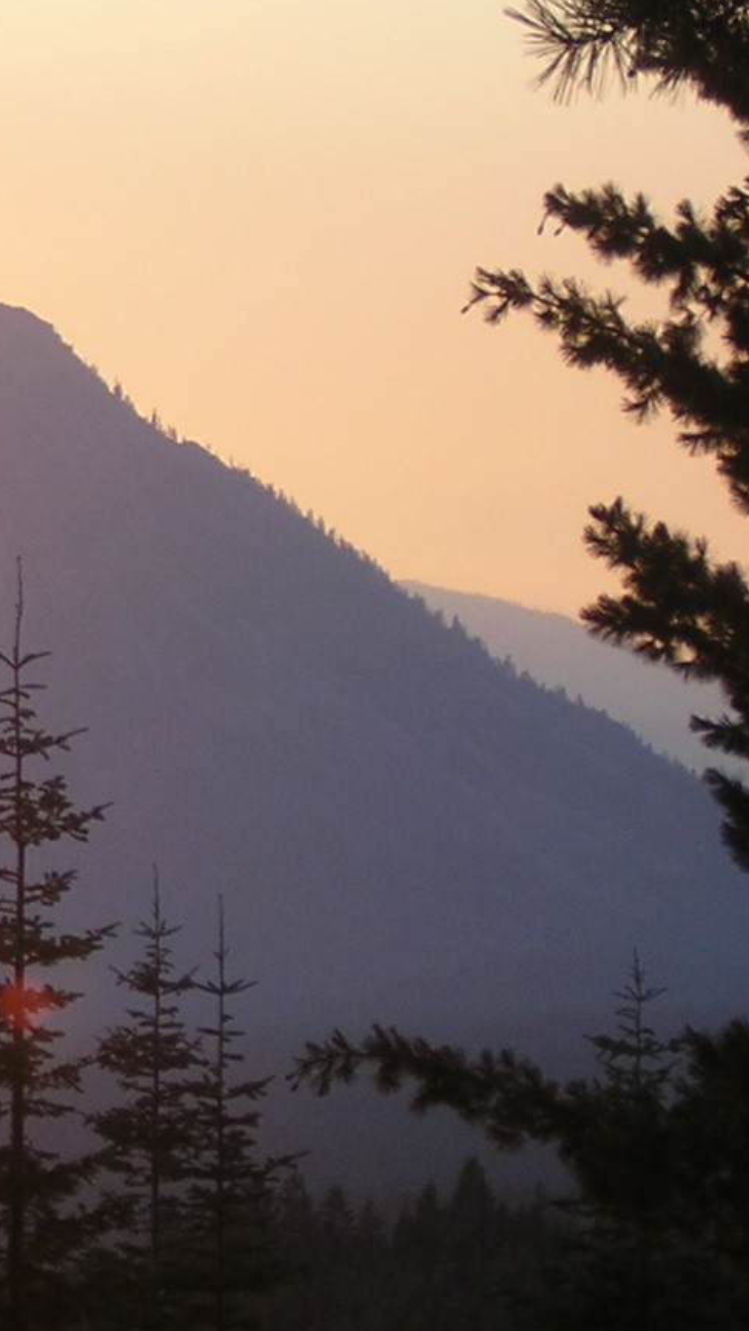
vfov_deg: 9.9
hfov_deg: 5.5
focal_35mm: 218
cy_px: 693
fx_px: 7697
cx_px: -465
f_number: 4.7
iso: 100
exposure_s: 1/94
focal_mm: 14.1
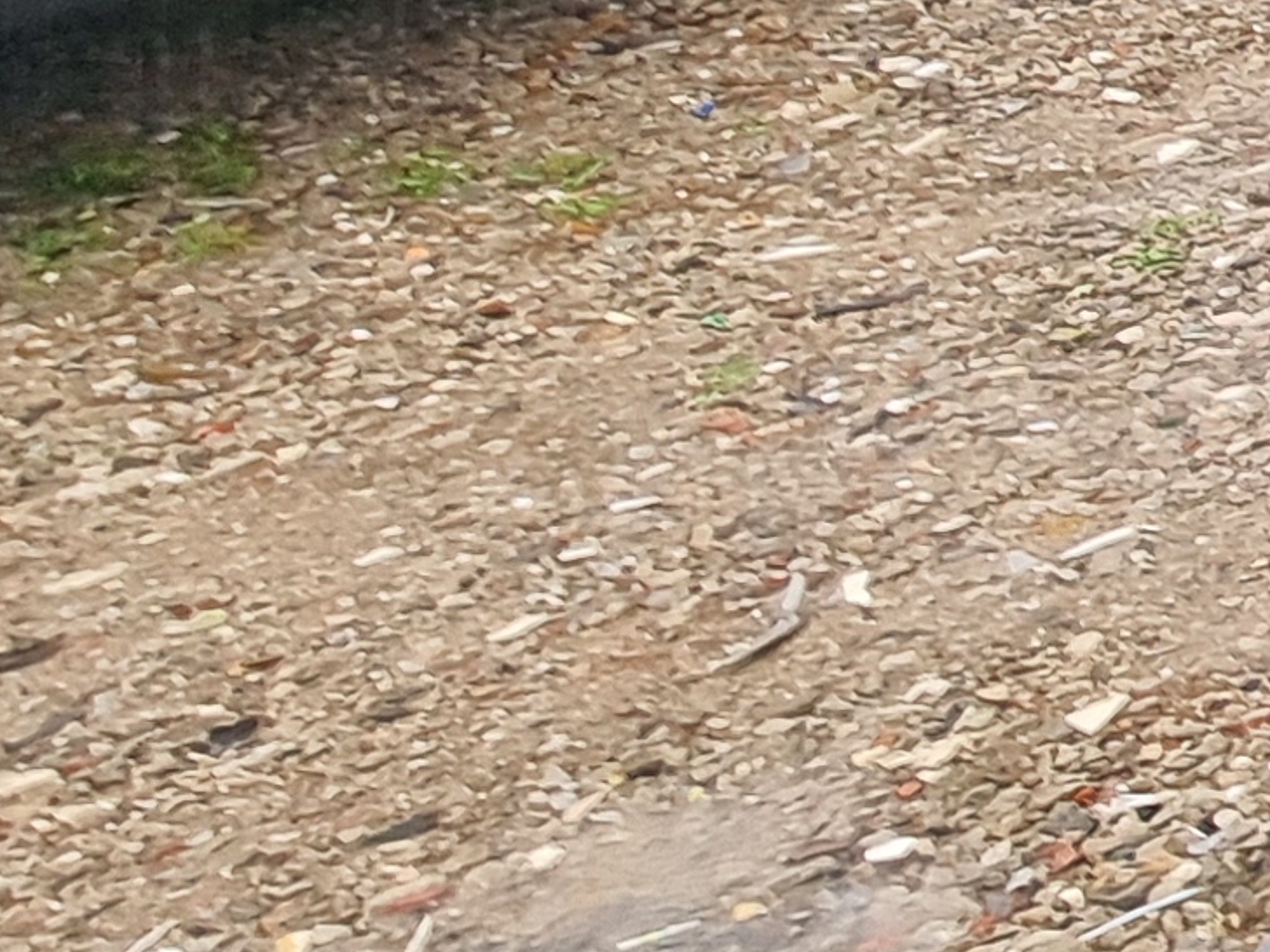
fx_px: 2642
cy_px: -117
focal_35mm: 72
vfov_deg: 19.5
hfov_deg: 13.9
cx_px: 3278
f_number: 2.2
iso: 50
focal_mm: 2.2
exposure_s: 1/120
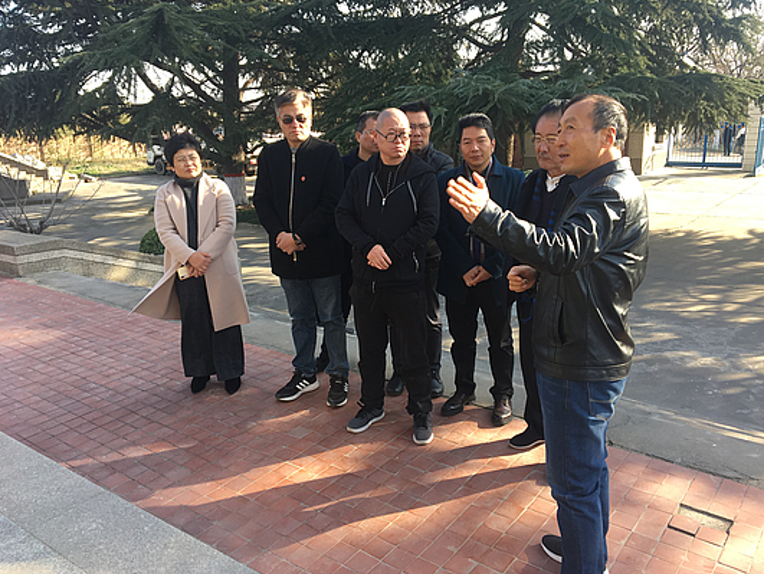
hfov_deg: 59.9
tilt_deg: -15.2
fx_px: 663
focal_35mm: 30
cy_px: 291
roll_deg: +2.1
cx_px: 388
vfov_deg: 46.8
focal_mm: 4.15
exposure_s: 1/185
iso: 25
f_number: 2.2
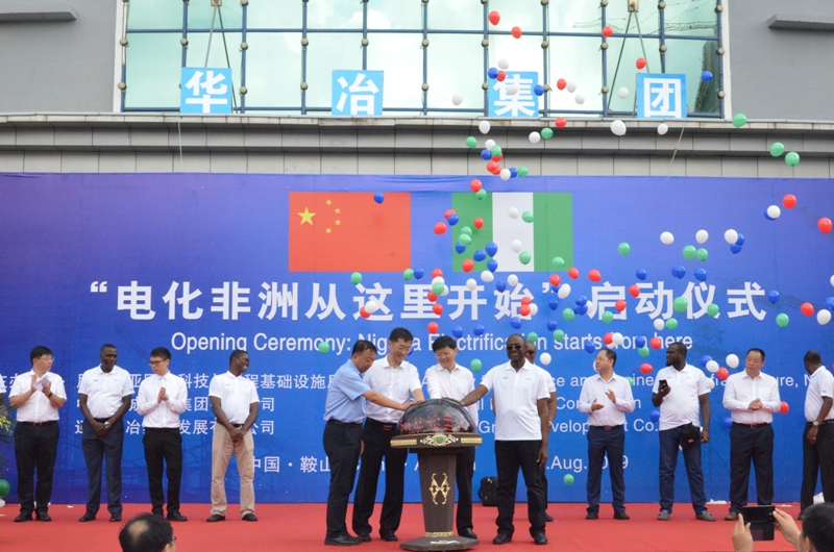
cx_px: 417
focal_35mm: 46
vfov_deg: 28.8
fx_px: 1075
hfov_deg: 42.4
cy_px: 276
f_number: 16
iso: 4000
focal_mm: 31
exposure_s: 1/640
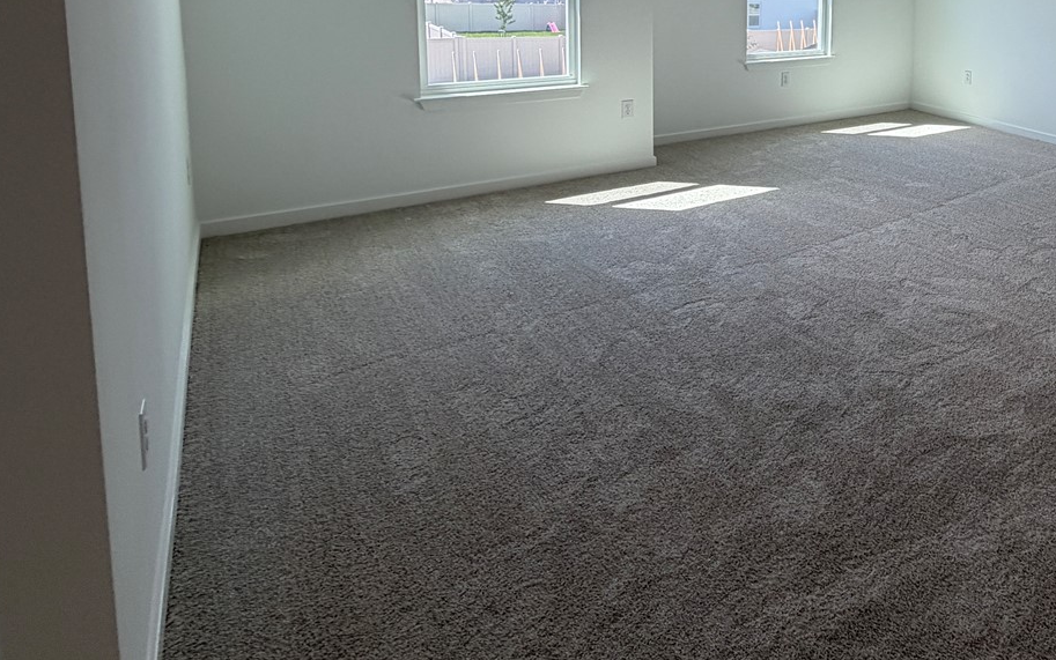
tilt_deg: -6.8
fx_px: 748
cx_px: 914
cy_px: 51
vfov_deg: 43.1
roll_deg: -1.8
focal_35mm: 26
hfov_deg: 61.4
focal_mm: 2.22
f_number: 2.2
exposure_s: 1/147
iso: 50
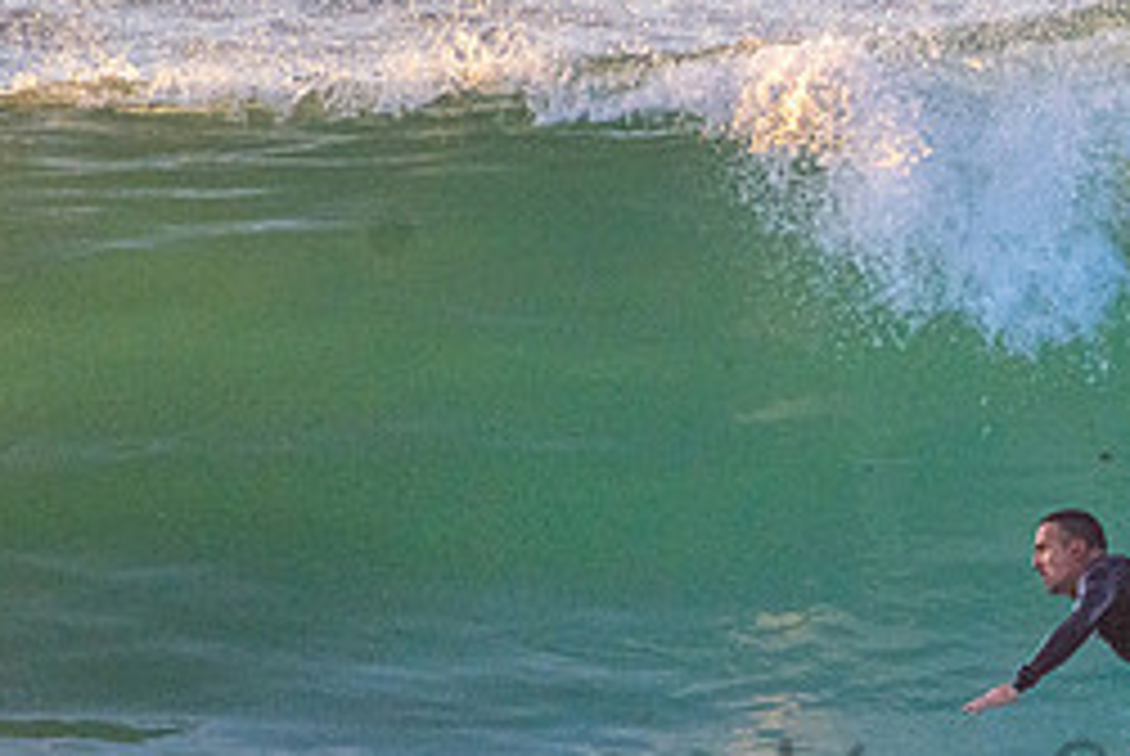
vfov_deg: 0.8
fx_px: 54365
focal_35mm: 1730
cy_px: 772
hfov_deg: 1.2
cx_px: 1243
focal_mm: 500
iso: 2000
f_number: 5.6
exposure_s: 1/1600
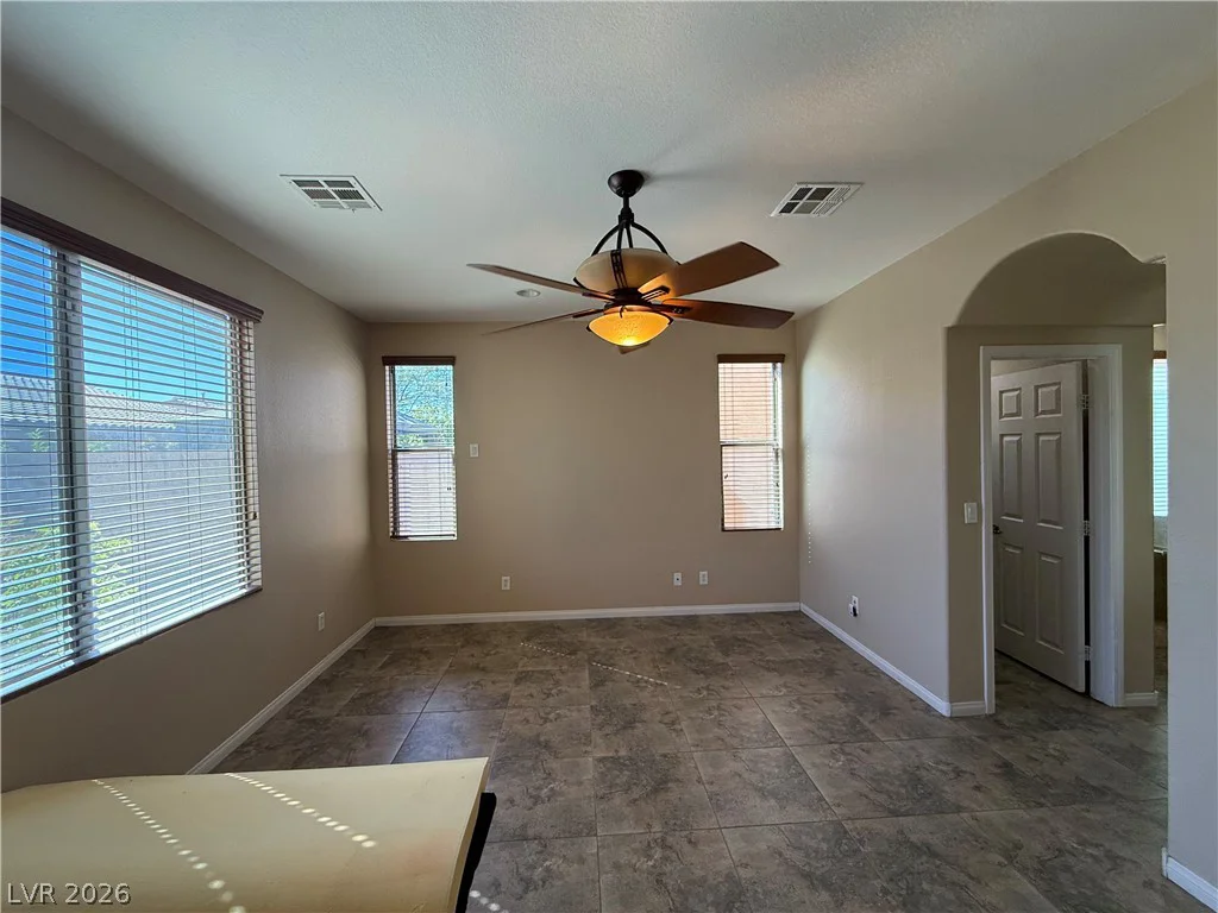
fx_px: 493
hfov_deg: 102.1
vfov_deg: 85.7
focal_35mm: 14
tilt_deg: -0.2
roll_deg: +0.8
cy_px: 456
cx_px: 609
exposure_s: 1/120
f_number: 2.2
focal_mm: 2.22
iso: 100
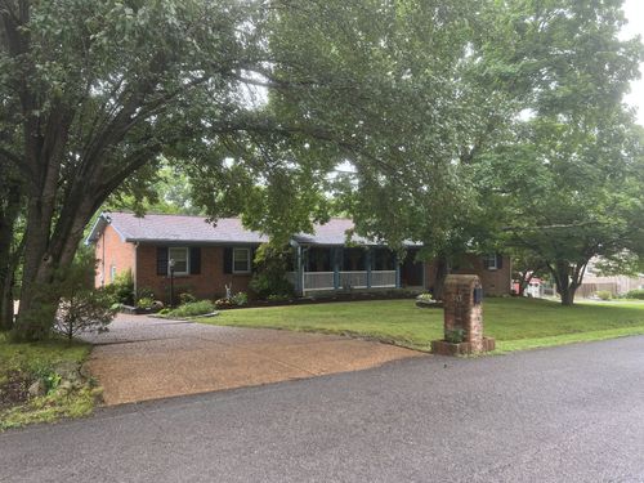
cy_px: 242
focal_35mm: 26
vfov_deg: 53.1
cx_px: 322
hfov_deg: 67.3
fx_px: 484
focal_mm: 5.7
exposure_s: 1/208
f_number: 1.5
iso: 40
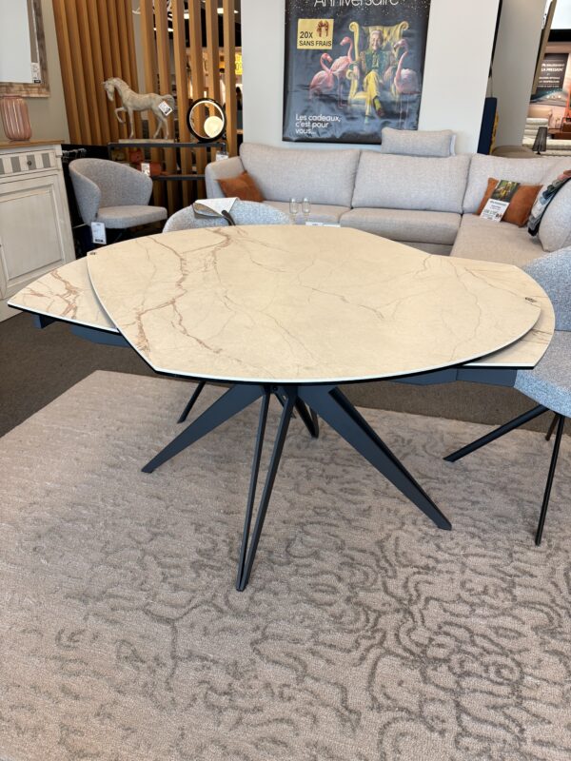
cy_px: 380
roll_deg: -0.6
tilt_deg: -24.8
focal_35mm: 26
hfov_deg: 53.1
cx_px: 286
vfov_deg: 67.3
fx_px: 572
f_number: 1.6
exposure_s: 1/100
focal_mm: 5.96
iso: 80
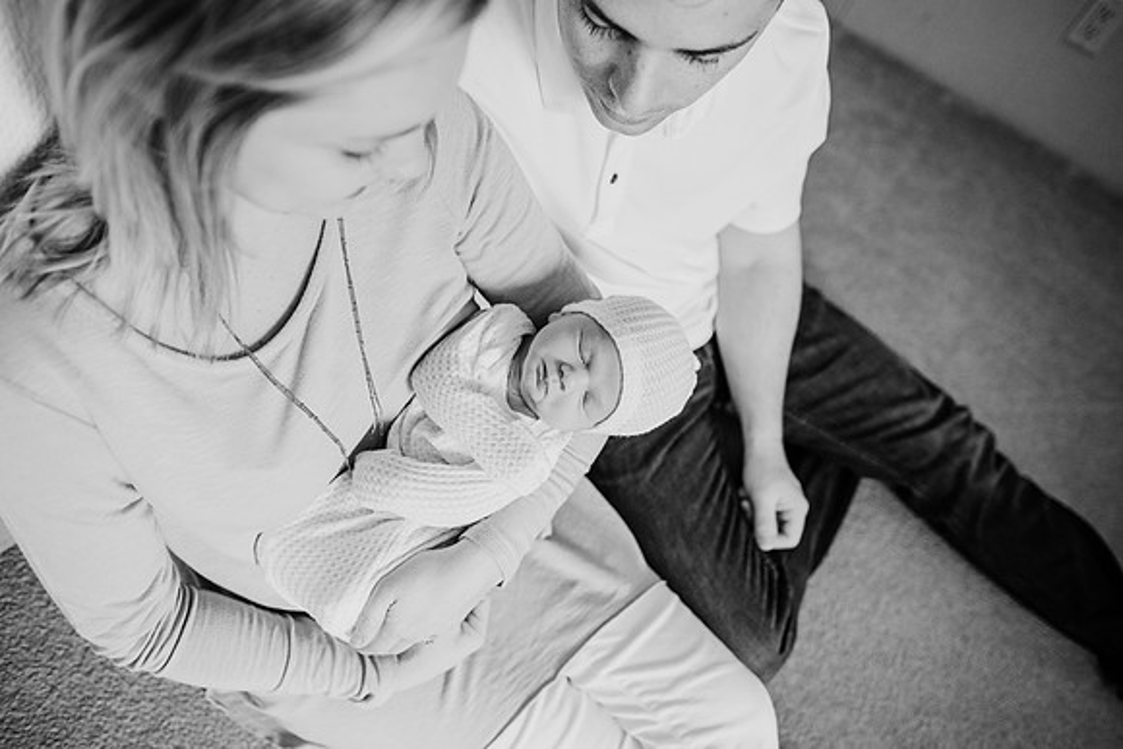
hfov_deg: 73.7
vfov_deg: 53.2
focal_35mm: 24
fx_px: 749
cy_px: 374
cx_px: 562
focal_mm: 24
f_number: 2.5
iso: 1000
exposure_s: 1/250
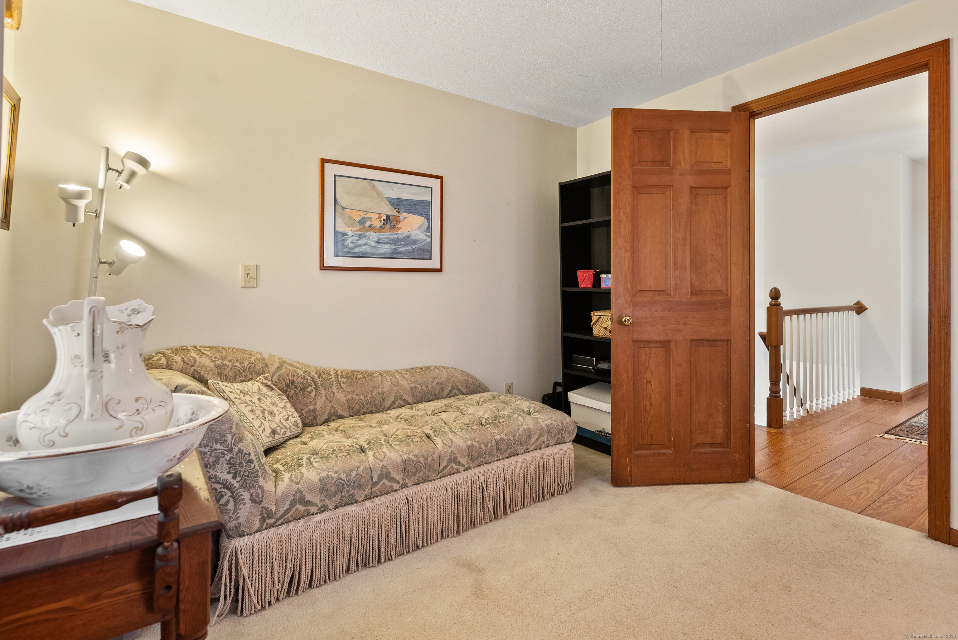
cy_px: 320
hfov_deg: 93.2
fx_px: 453
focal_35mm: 17
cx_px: 479
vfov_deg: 70.5
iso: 320
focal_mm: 17
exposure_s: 1/2
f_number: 7.1
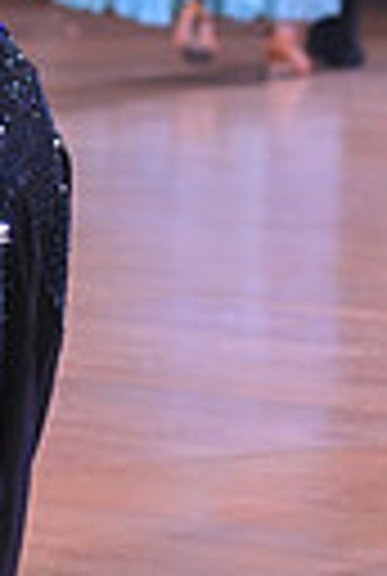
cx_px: -335
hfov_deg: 3.2
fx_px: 6880
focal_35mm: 429
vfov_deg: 4.8
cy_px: -234
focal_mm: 95
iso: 2000
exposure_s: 1/250
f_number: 5
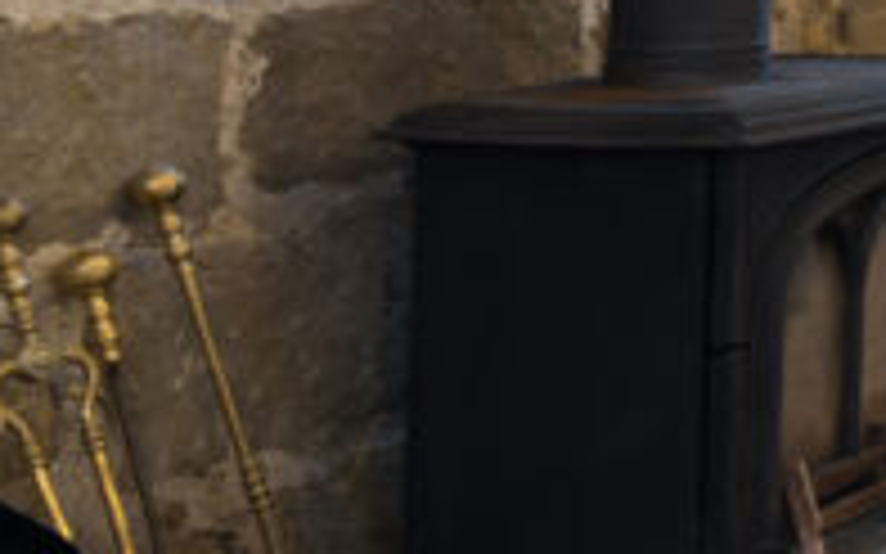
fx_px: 2462
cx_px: 2298
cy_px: -153
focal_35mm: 102
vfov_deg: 12.4
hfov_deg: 13.2
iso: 200
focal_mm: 19
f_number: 9
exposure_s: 1
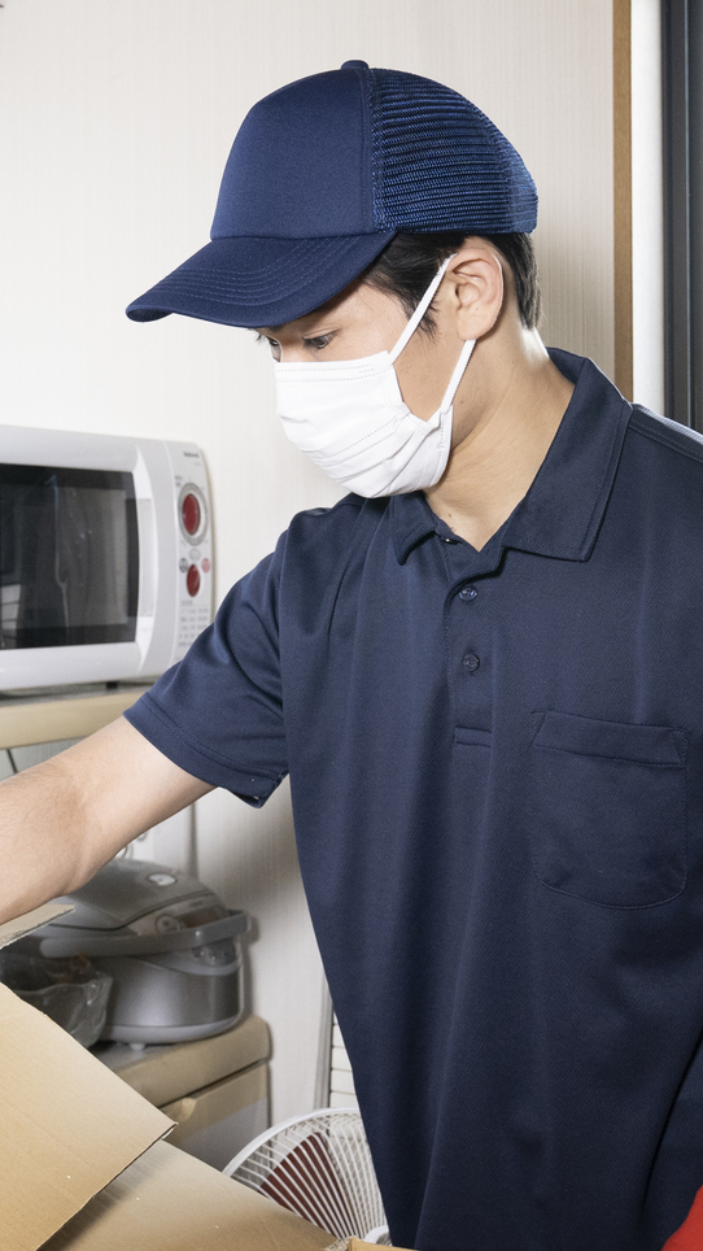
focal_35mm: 63
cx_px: 122
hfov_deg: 18.9
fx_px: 2088
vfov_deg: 33.3
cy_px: 686
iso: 2000
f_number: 5.6
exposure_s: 1/160
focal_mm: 29
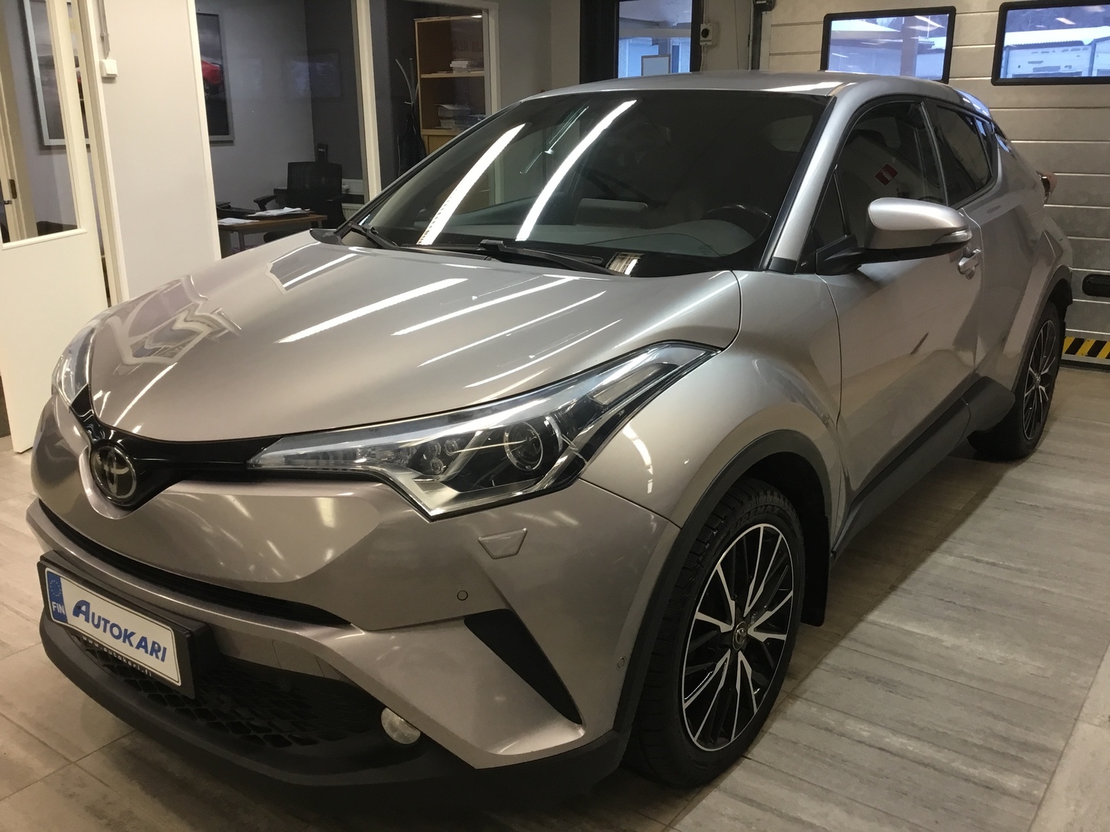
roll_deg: +1.4
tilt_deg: -16.8
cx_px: 555
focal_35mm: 31
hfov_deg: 58.4
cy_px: 416
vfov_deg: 45.4
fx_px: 994
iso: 50
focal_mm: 3.3
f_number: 2.4
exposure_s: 1/30
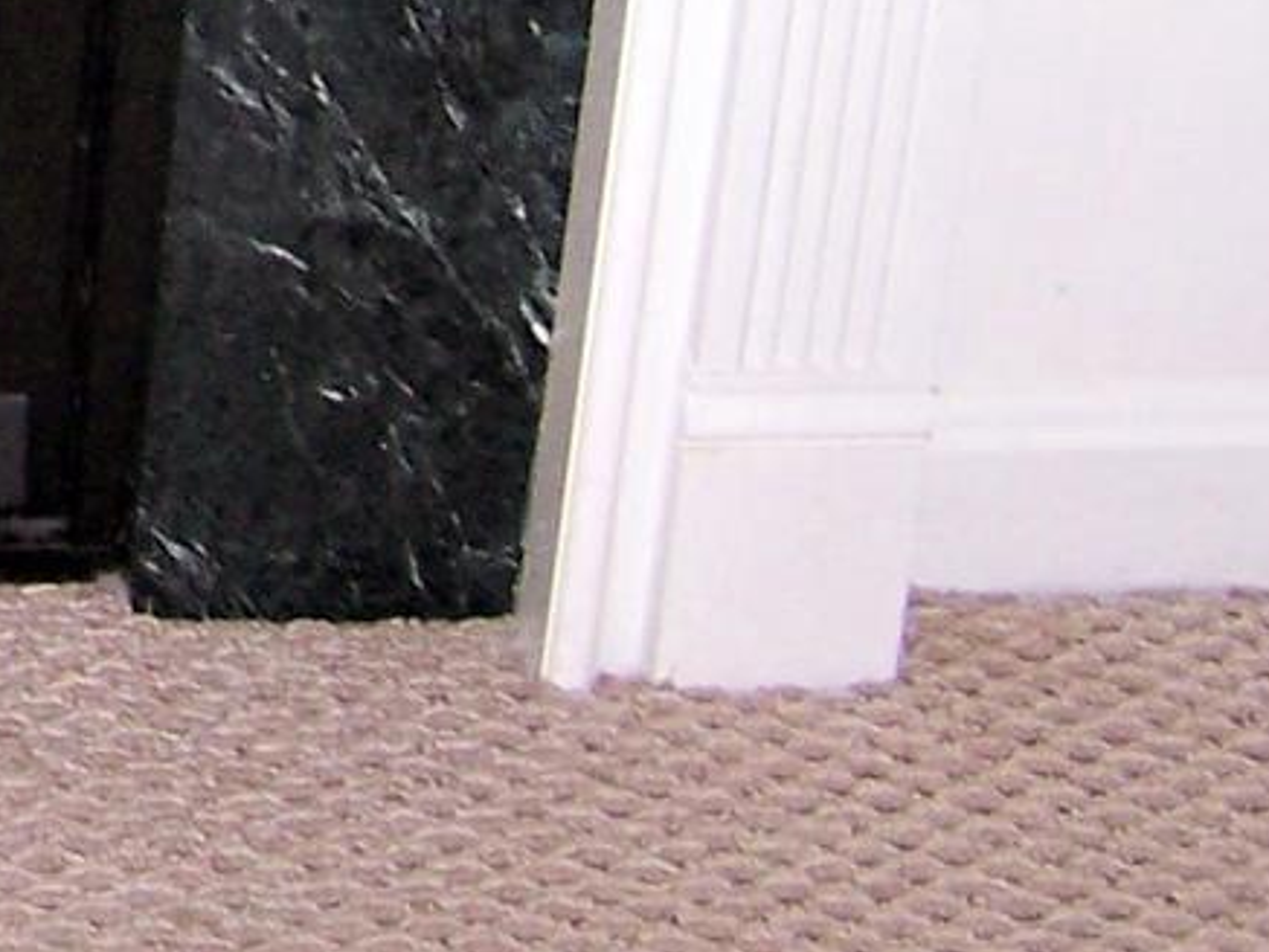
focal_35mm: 178
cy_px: -943
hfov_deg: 10.3
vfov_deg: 8.0
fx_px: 6527
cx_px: -1195
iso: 140
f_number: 2.8
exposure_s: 1/60
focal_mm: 6.3
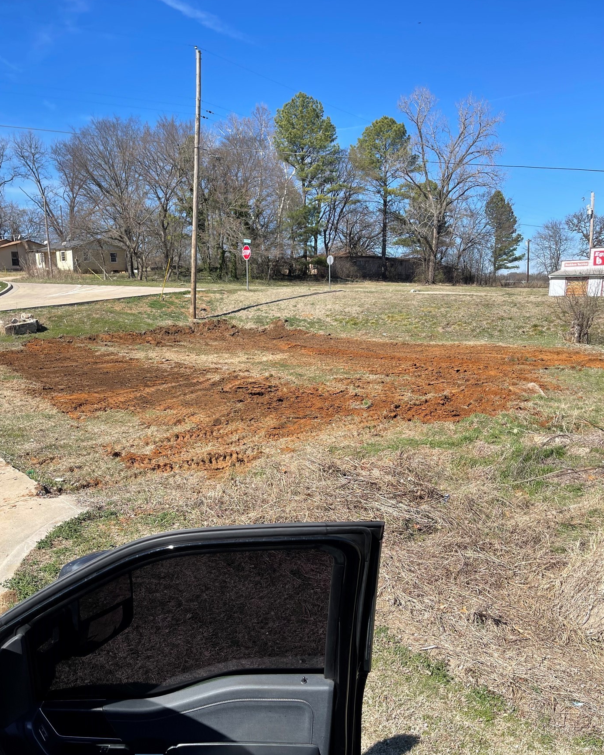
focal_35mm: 27
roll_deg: +1.0
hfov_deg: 53.2
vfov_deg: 64.0
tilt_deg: -9.8
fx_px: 603
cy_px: 398
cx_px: 294
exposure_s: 1/2433
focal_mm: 5.1
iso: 32
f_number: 1.6
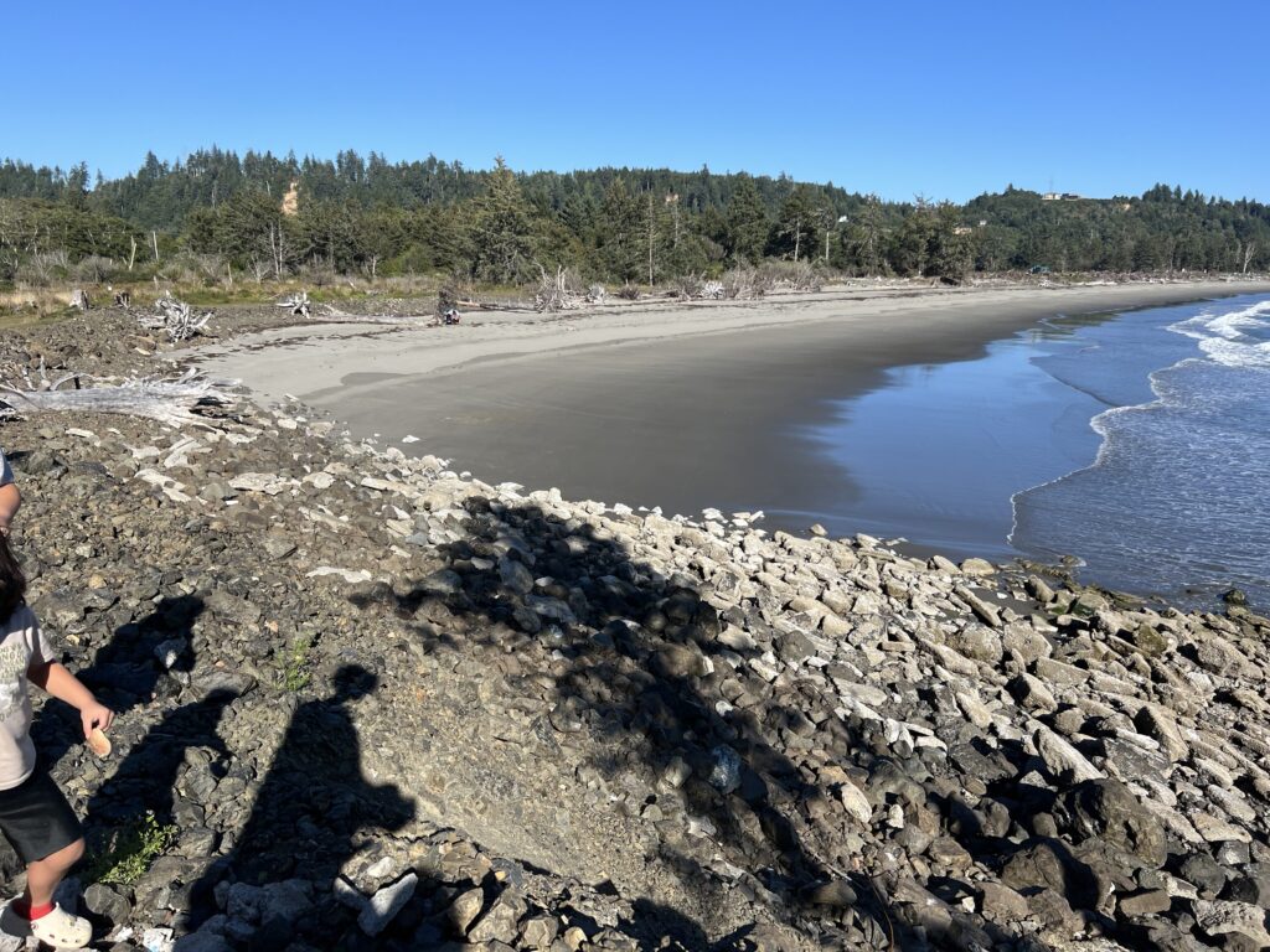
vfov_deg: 53.1
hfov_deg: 67.3
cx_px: 635
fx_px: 954
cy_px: 476
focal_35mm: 26
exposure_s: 1/3571
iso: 50
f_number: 1.5
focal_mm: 5.7
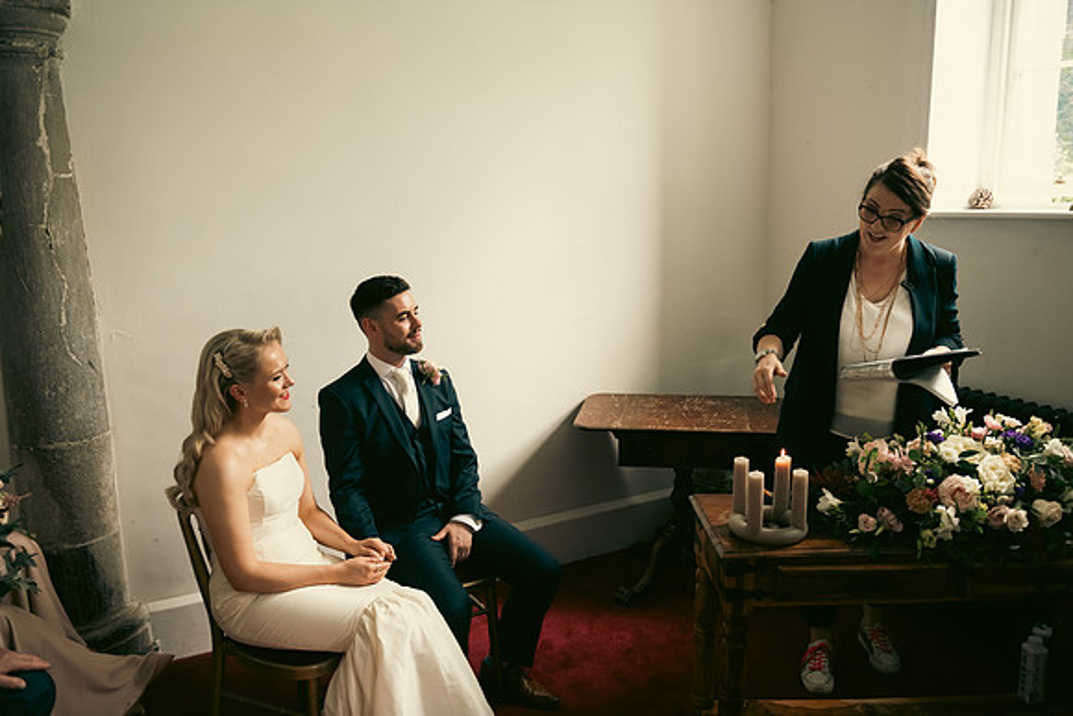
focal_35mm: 29
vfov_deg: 45.0
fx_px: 865
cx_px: 536
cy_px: 358
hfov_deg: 63.6
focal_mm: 29
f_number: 3.5
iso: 800
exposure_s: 1/160
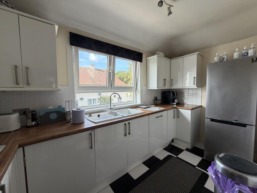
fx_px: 104
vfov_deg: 85.7
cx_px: 128
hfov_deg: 102.1
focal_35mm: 14
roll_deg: +1.6
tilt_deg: -4.2
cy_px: 96
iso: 125
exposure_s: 1/121
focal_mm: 2.22
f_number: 2.2
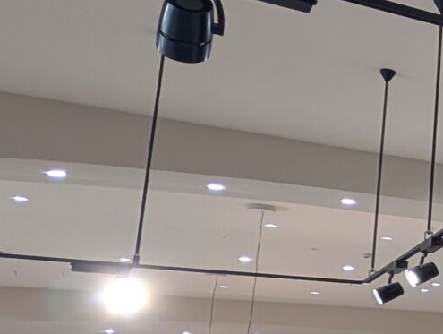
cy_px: 255
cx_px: 875
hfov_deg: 19.2
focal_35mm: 62
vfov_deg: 23.5
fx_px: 795
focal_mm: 2.02
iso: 48
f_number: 1.7
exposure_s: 1/98.8
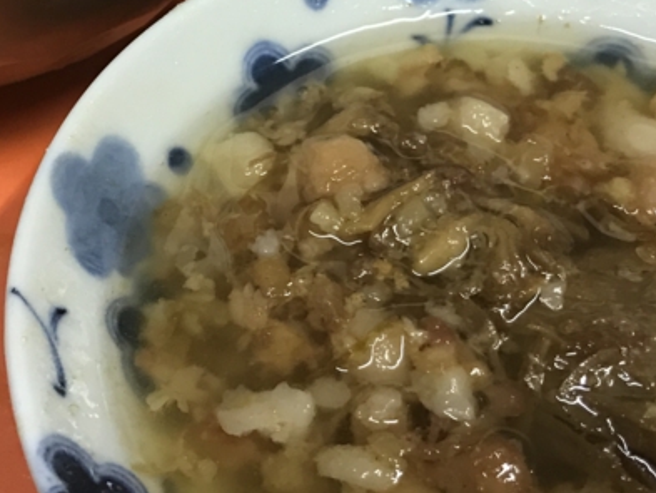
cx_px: 220
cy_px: 142
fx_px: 1384
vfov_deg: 20.1
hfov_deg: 26.5
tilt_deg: -49.5
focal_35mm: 73
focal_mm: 3.99
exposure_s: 1/17
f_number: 1.8
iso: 64
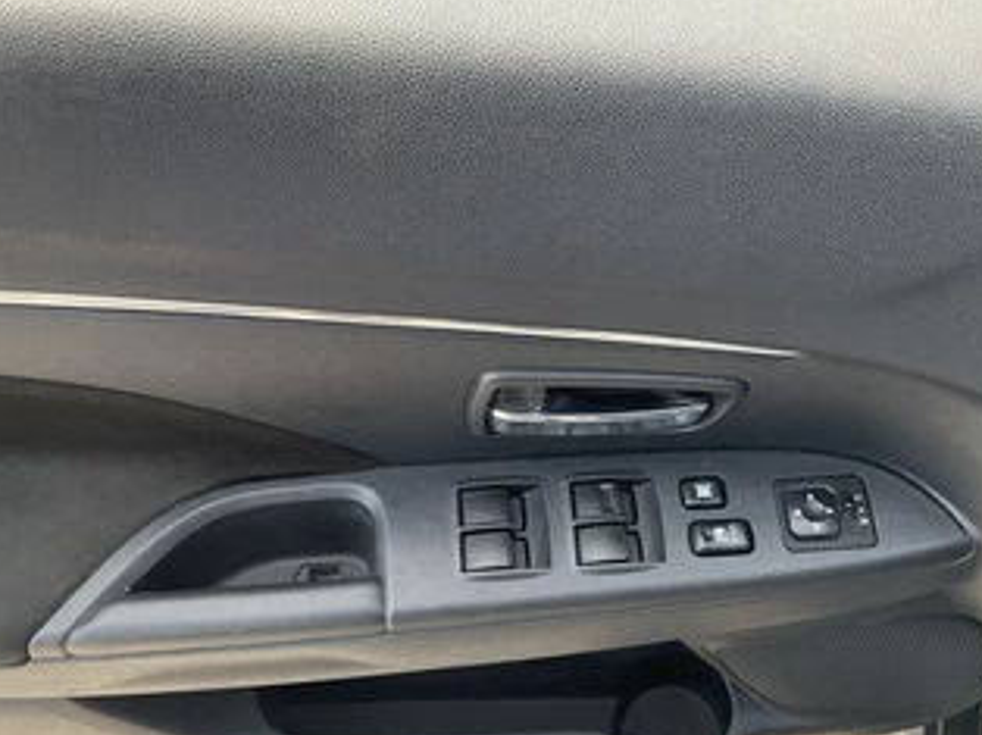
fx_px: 1049
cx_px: 475
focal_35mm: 37
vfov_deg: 38.4
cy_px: 444
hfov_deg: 50.2
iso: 32
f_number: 1.8
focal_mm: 3
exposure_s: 1/172
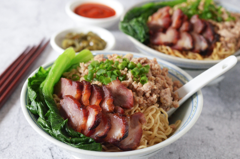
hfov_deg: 27.0
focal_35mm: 75
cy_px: 80
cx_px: 120
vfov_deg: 18.1
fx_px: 499
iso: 3200
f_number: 5.6
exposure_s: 1/320
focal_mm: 50
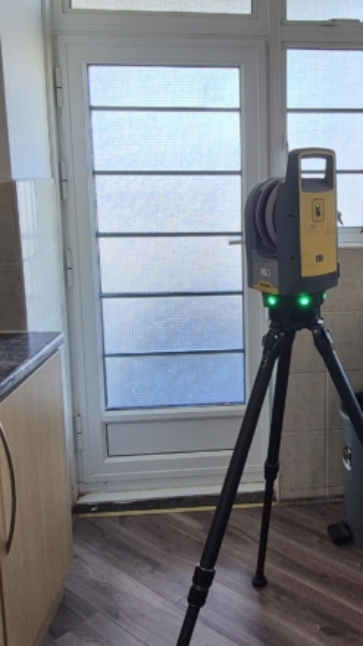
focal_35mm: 33
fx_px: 565
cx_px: 287
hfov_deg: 34.6
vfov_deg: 59.0
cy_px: 258
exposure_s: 1/50
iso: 64
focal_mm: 2.2
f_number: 2.2
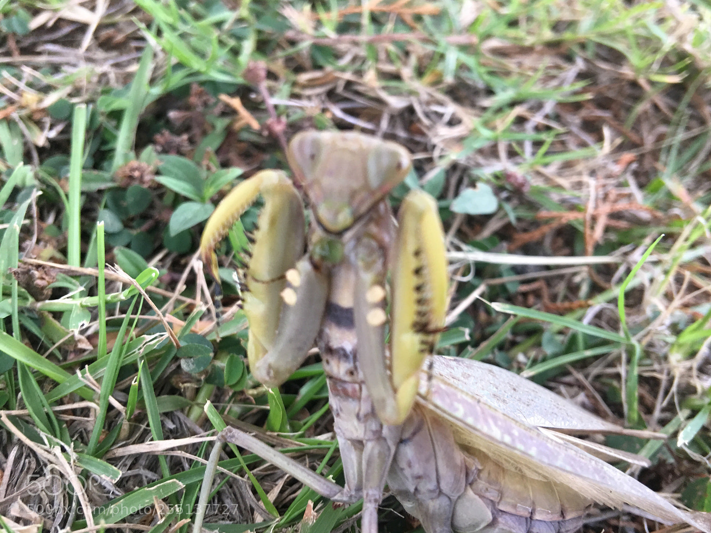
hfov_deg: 60.0
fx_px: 616
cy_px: 270
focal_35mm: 30
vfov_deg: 46.8
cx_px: 366
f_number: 2.2
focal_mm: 4.15
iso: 40
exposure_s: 1/30
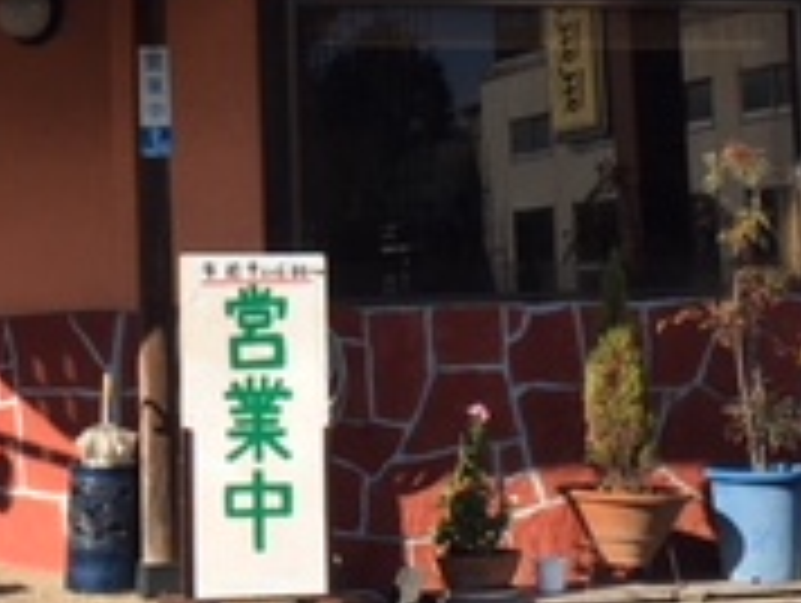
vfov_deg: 13.9
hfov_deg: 18.8
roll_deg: +0.3
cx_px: 266
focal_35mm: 104
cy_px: -68
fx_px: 2410
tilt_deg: +11.9
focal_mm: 4.15
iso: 25
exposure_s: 1/1479
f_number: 2.2
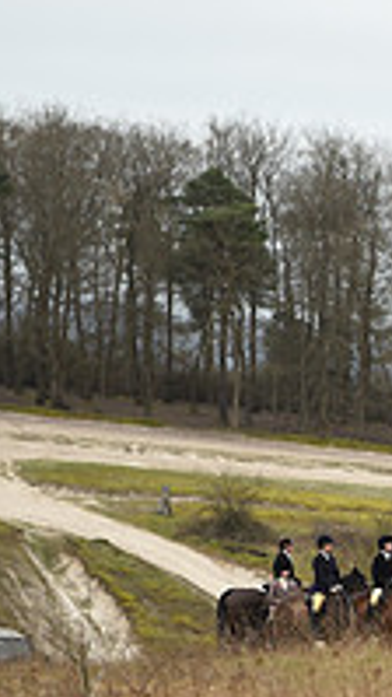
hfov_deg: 2.0
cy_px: 571
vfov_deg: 3.5
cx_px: 780
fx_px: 11249
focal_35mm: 609
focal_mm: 200
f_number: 3.2
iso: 640
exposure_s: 1/1250
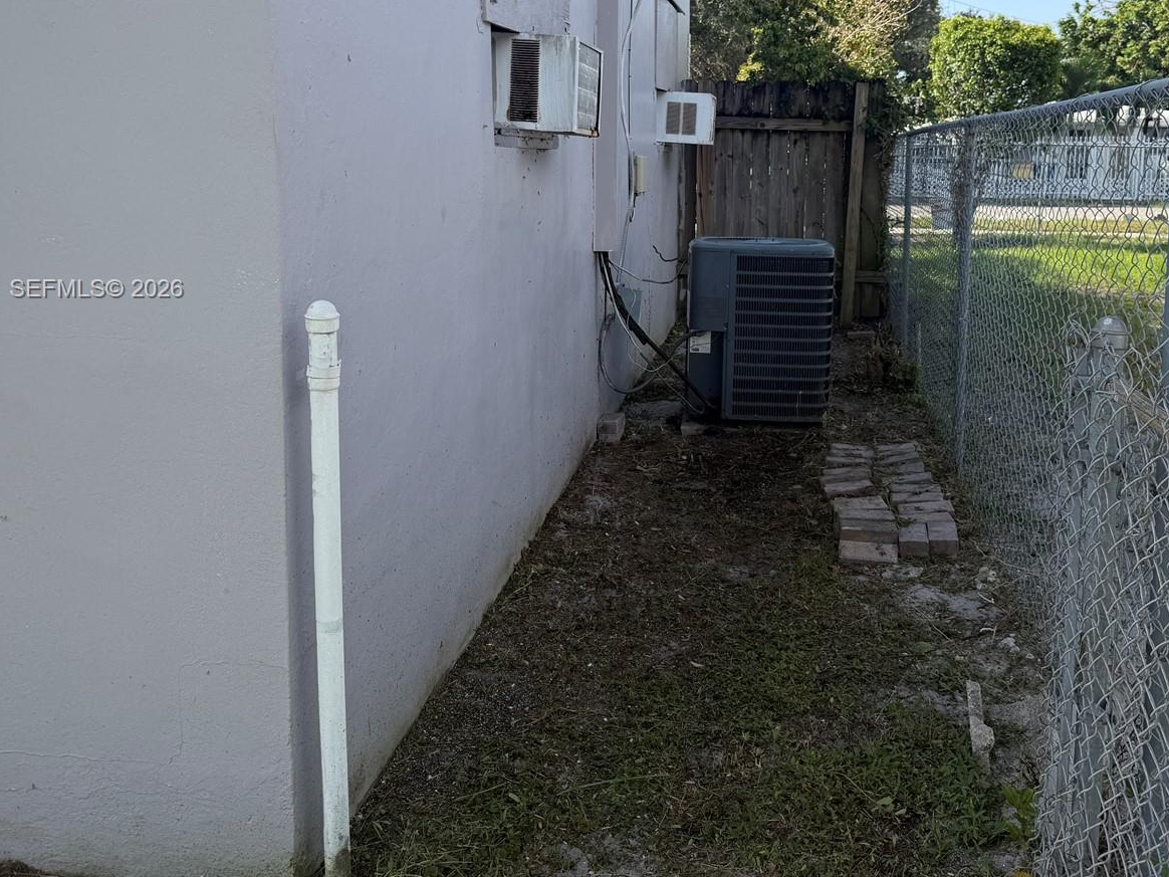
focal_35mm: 33
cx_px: 674
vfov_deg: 42.4
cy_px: 290
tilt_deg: -6.5
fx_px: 1114
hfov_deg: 55.1
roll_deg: -0.9
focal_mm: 6.76
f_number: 1.78
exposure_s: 1/2169
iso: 80
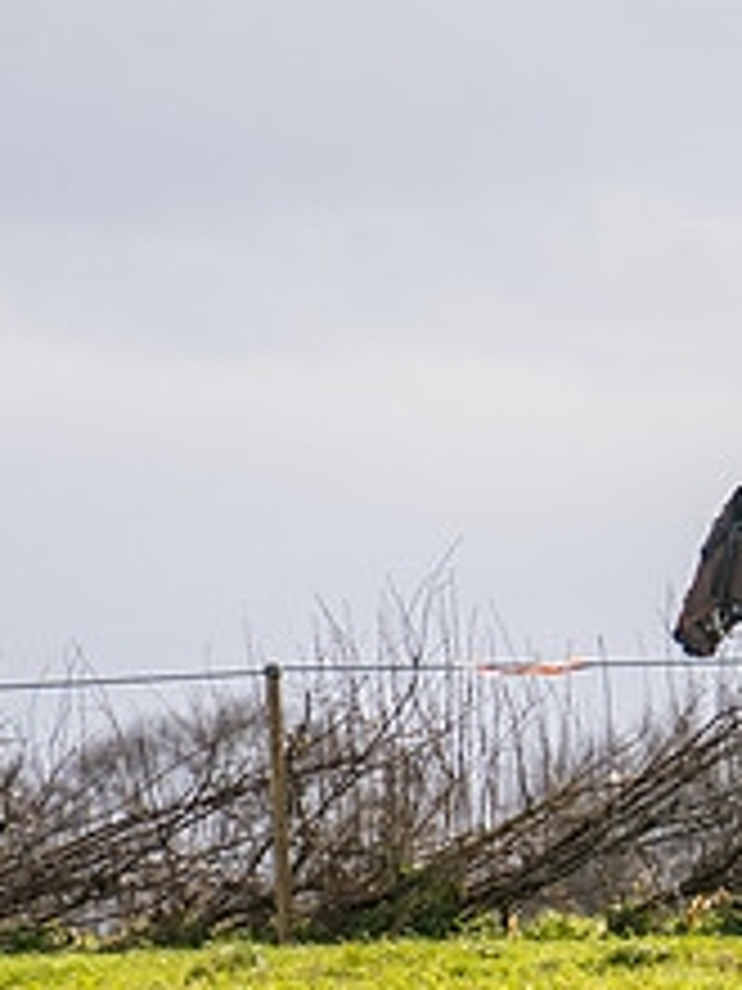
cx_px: 1192
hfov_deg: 1.3
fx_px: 33239
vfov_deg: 1.7
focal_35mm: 1163
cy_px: 634
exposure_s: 1/1600
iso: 200
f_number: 4
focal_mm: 280
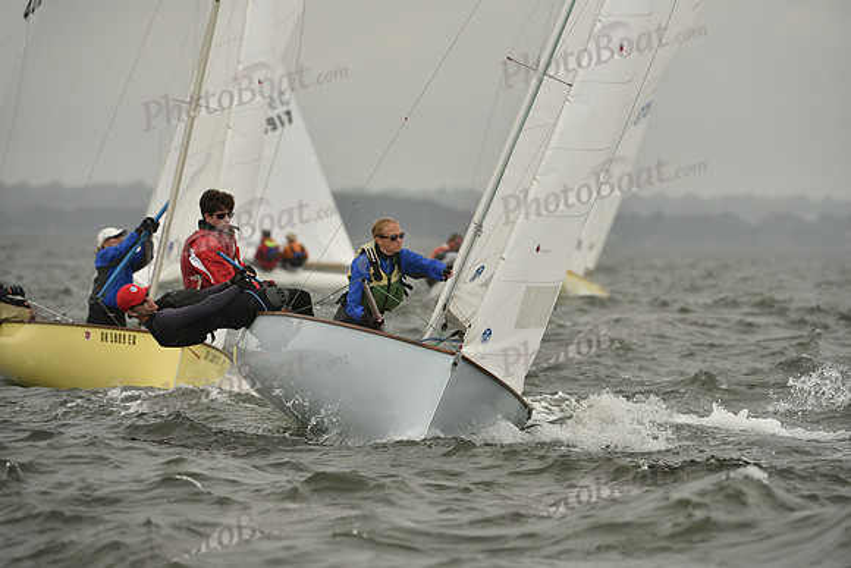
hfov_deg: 6.2
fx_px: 7802
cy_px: 284
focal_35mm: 330
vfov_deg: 4.2
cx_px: 426
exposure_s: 1/1250
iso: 320
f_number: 6.3
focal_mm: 330
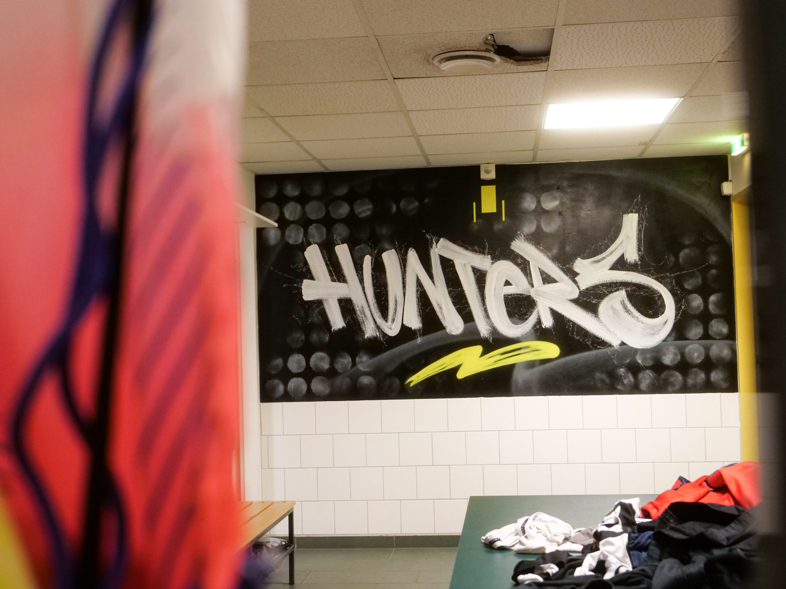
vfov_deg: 30.3
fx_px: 1090
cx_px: 393
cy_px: 294
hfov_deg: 39.7
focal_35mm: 48
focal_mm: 24
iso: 1600
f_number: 3.5
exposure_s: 1/60
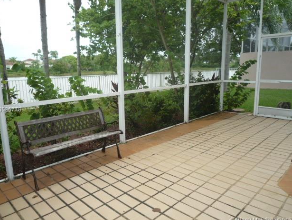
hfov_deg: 67.3
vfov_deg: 53.1
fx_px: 219
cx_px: 142
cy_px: 110
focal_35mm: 26
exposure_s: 1/320
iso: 100
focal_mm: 4.4
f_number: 2.8
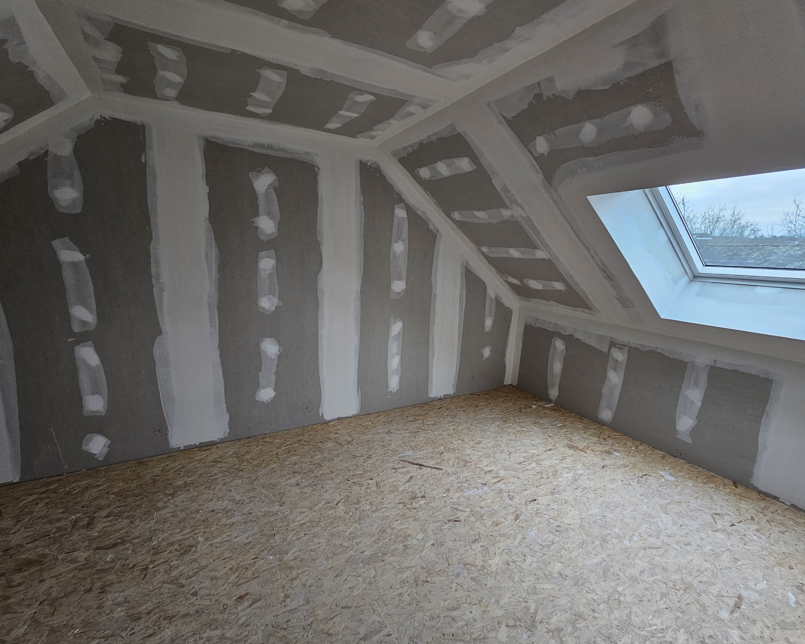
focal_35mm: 14
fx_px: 334
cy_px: 314
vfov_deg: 88.0
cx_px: 387
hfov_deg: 100.7
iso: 80
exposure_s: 1/50
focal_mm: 2.2
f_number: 2.2
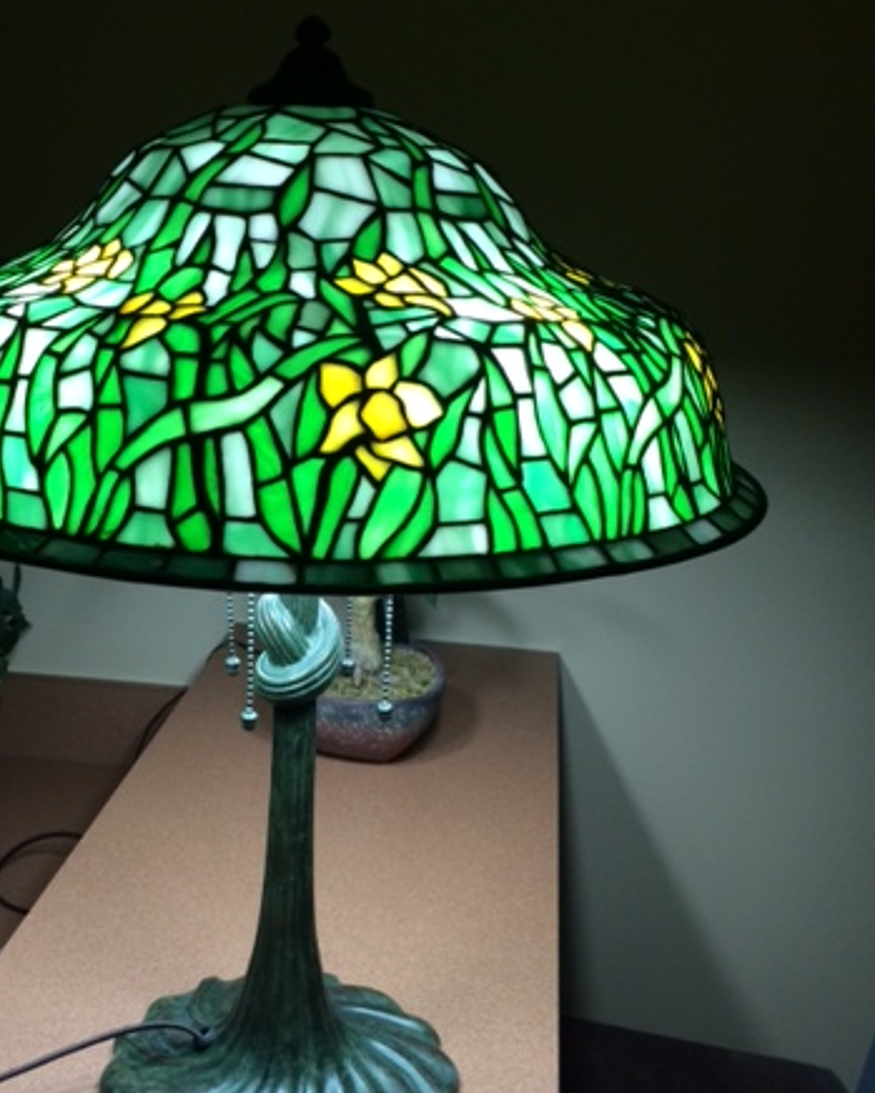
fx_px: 1391
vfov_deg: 42.9
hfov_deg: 34.6
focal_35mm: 43
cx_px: 291
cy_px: 559
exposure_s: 1/30
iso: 64
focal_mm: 4.12
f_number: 2.2
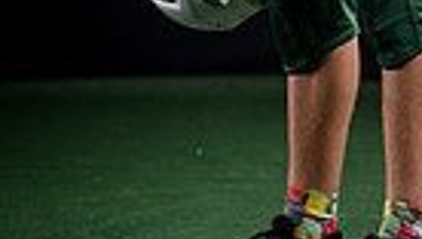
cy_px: -279
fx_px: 3641
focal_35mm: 325
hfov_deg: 6.6
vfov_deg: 3.7
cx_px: 349
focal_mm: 95
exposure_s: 1/160
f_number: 4
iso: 200
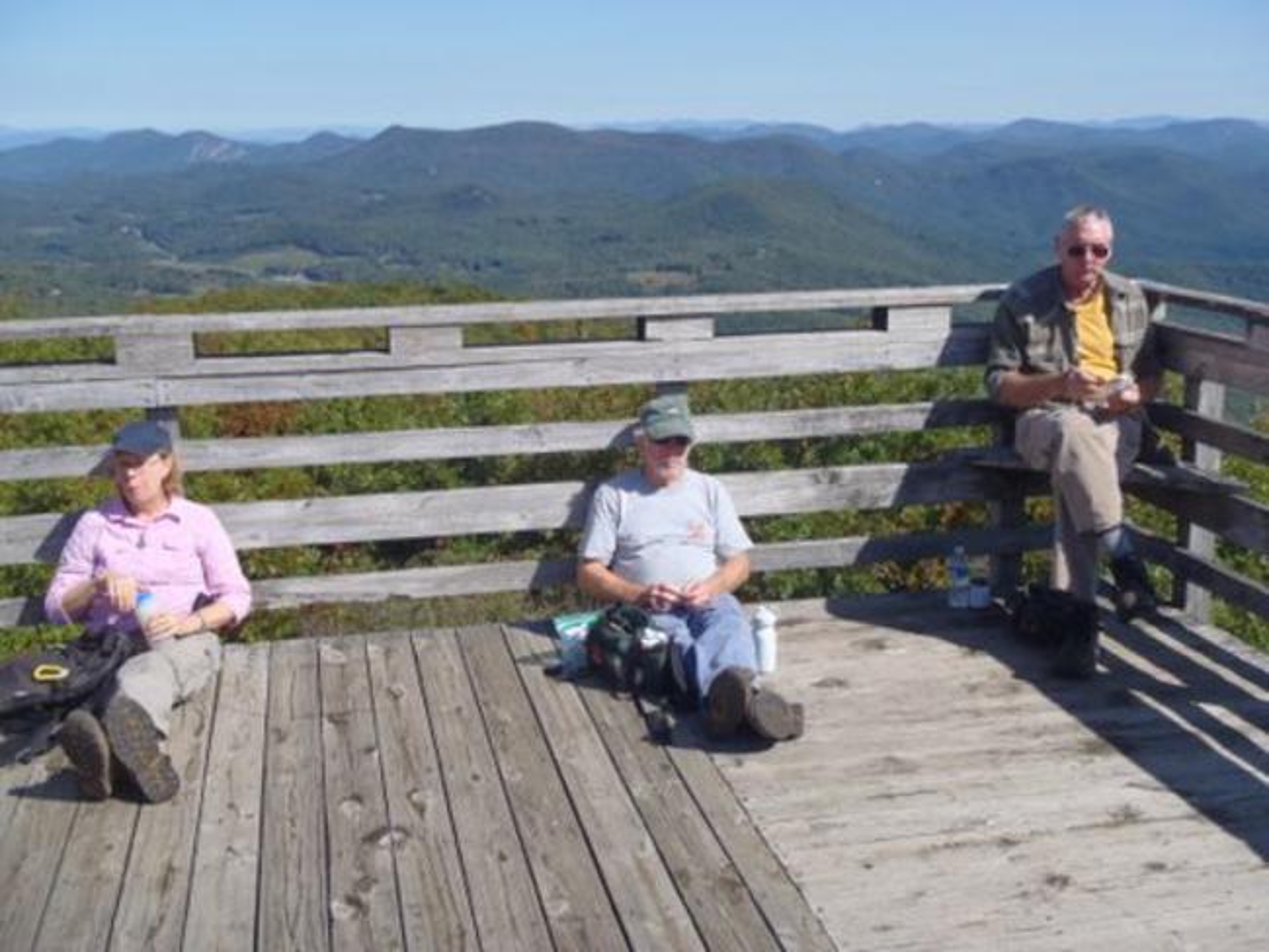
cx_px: 634
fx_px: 1467
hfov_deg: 46.8
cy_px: 476
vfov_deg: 36.0
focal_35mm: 40
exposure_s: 1/80
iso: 125
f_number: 13
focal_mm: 7.28
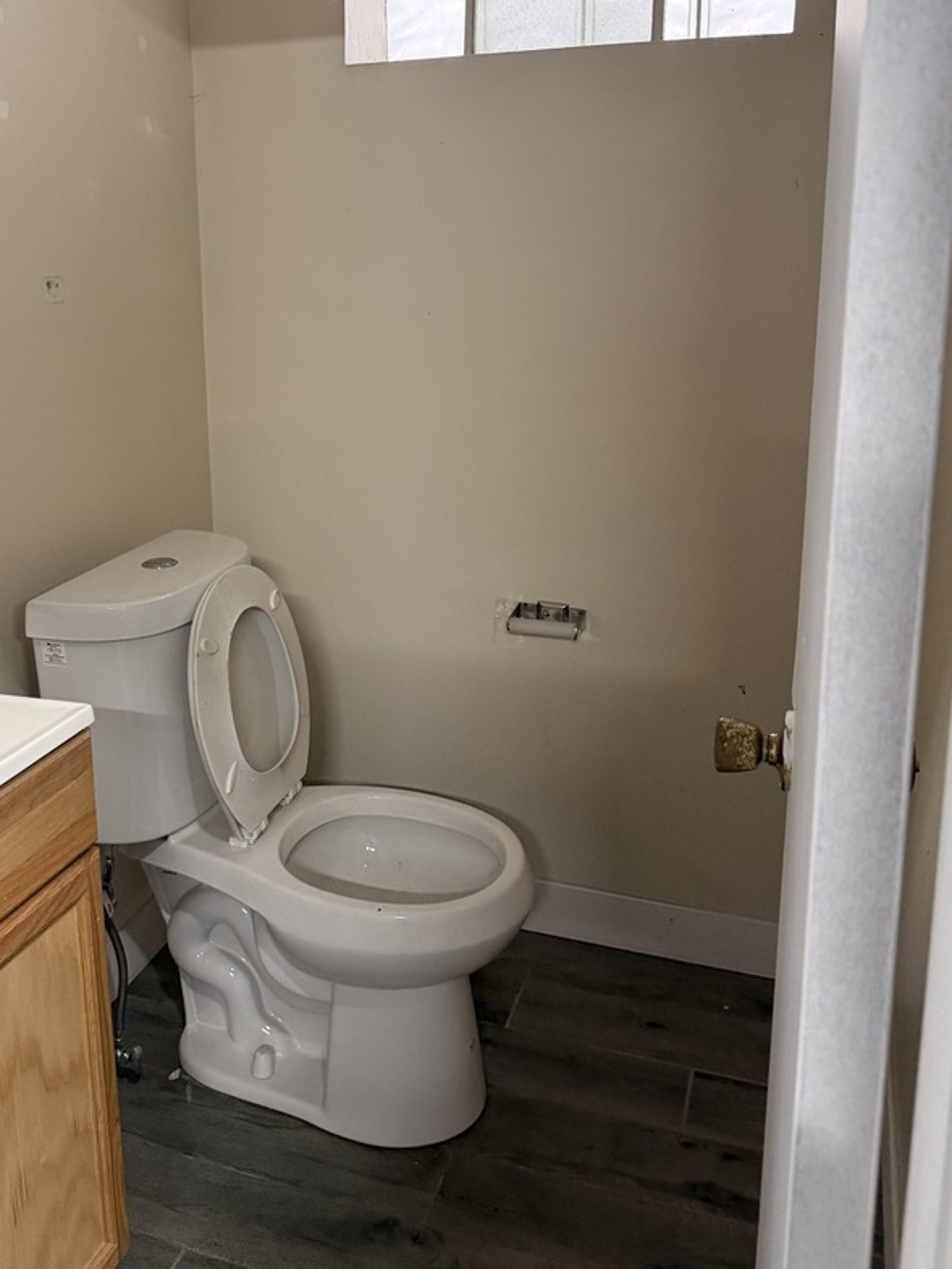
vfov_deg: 54.9
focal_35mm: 33
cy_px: 498
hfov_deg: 42.7
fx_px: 1210
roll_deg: +1.4
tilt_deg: -12.2
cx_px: 370
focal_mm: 6.76
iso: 320
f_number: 1.78
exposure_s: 1/60
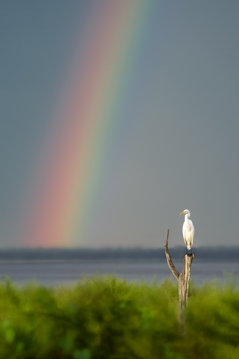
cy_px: 180
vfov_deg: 7.9
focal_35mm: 260
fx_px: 2589
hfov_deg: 5.3
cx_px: 120
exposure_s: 1/1600
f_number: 4.5
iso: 640
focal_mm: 260
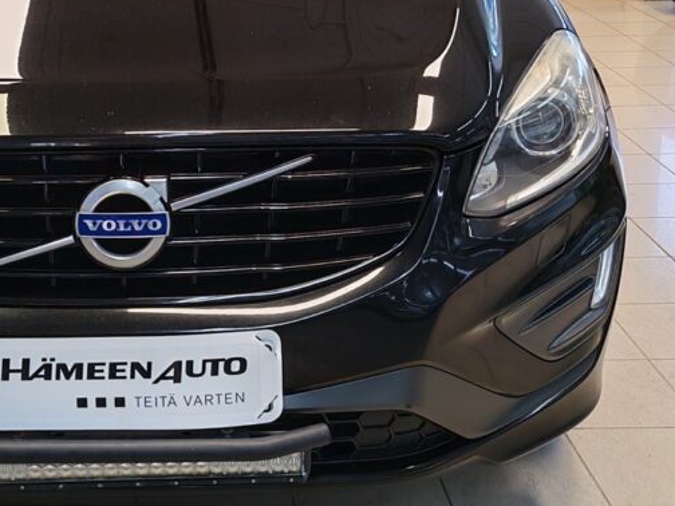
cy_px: 50
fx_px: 1228
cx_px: 121
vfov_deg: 22.7
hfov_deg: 29.9
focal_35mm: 63
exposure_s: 1/99
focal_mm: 5.4
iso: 64
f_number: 1.6
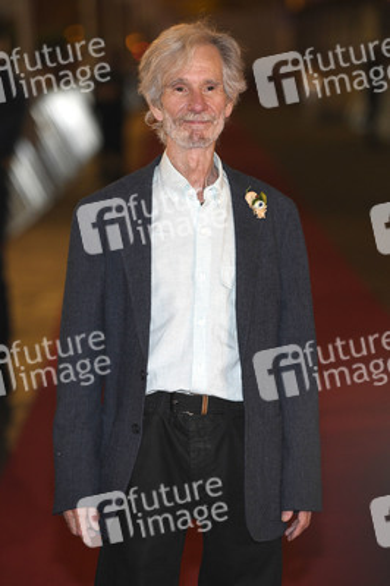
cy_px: 293
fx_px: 2930
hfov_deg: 7.6
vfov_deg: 11.4
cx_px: 195
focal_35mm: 180
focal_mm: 180
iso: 1600
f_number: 5
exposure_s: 1/160
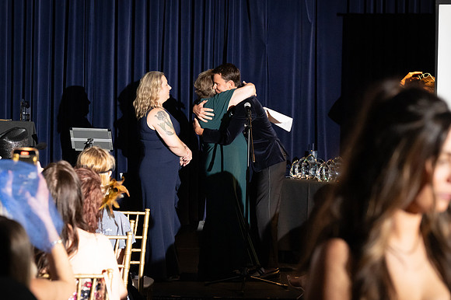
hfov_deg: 17.4
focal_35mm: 118
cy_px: 150
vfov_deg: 11.6
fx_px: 1477
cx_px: 226
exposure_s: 1/200
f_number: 4.5
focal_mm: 79
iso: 2500
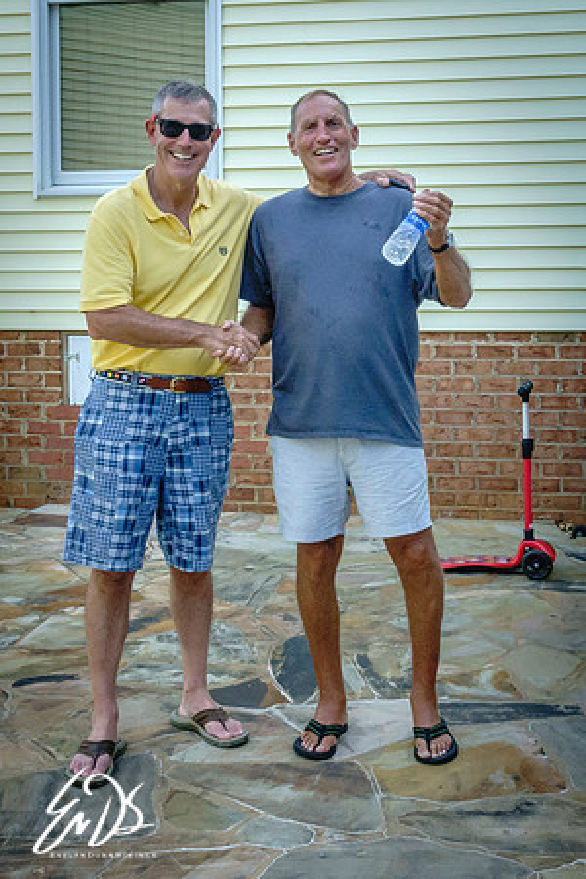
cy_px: 338
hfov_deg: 25.0
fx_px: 1318
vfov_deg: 36.7
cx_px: 325
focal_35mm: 54
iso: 640
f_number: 7.1
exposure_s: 1/125
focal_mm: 10.8
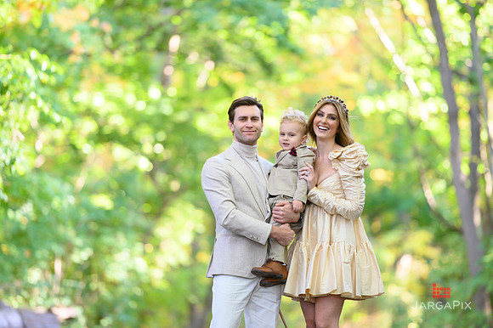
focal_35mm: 200
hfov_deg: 10.3
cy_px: 164
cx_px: 246
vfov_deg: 6.9
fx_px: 2737
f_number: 3.2
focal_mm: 200
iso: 1600
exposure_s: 1/200
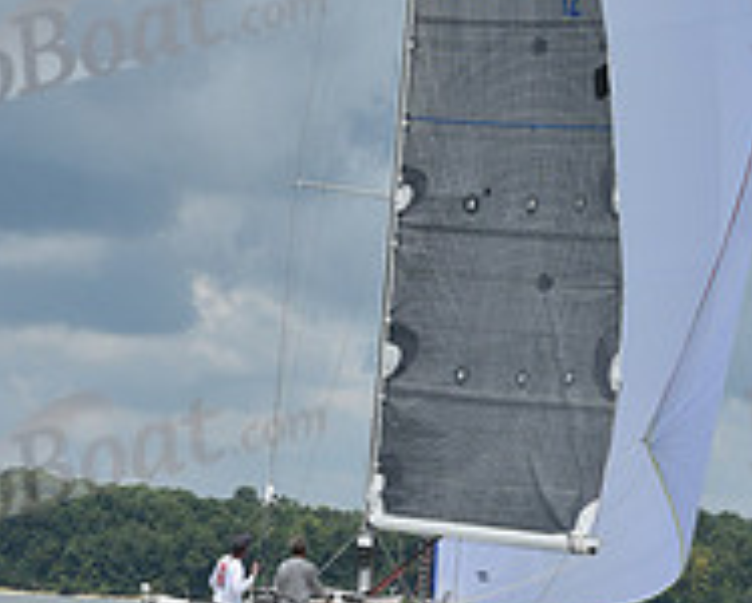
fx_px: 5191
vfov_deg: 6.6
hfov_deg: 8.3
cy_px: 213
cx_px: 537
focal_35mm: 233
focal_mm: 80
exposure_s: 1/1250
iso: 320
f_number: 9
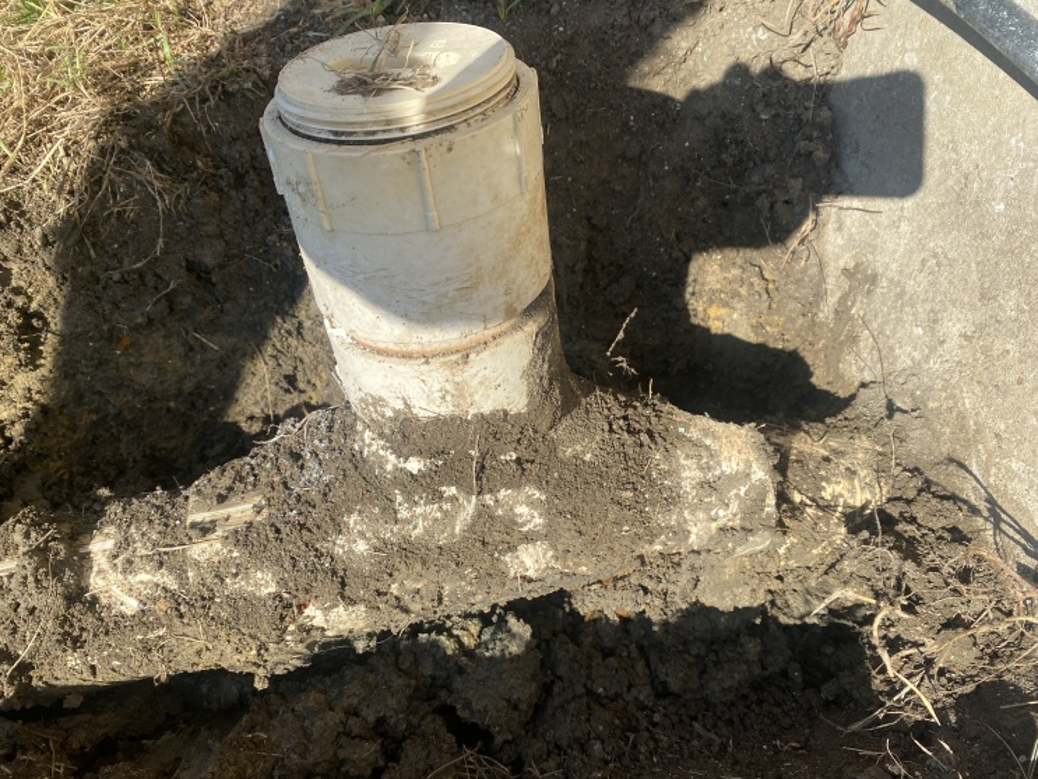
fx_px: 839
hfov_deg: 63.4
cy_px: 407
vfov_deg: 49.7
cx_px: 509
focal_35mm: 28
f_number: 1.8
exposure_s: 1/1701
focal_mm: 4.25
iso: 32
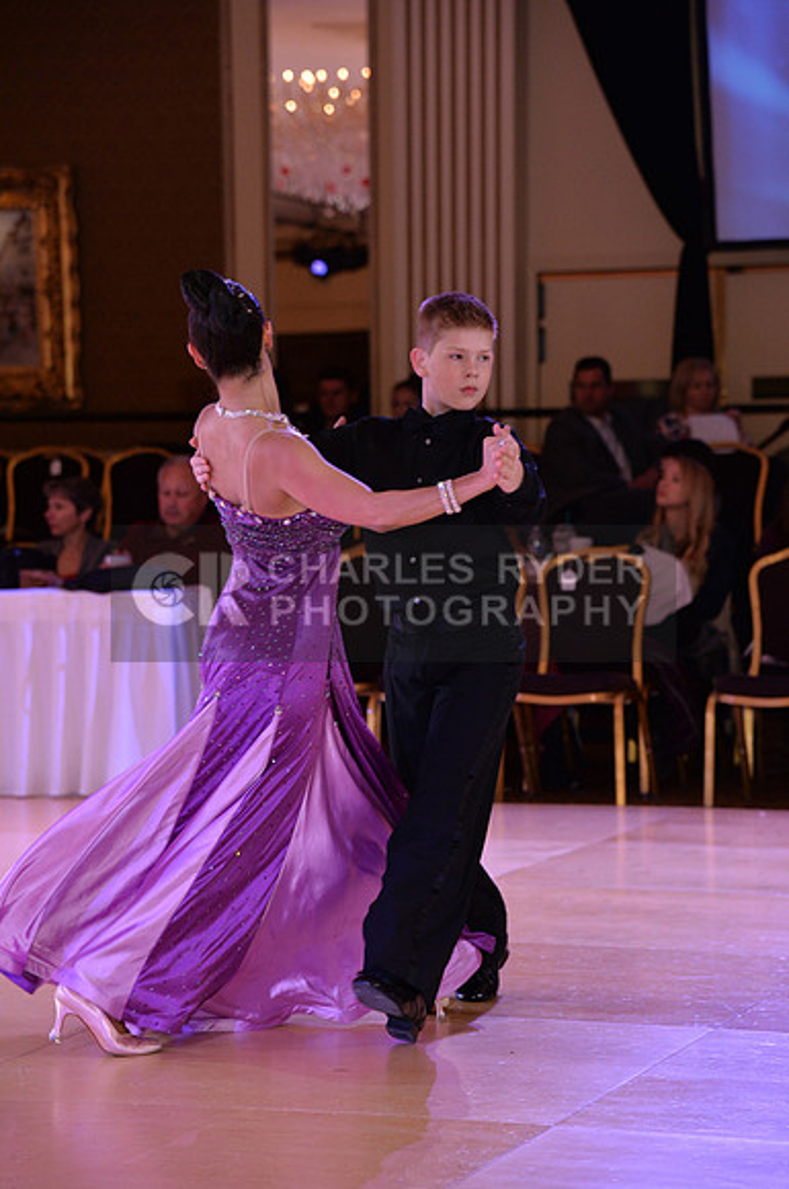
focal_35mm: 120
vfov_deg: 17.1
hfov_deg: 11.4
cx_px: 394
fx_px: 3957
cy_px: 594
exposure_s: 1/250
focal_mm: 120
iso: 1600
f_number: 5.6
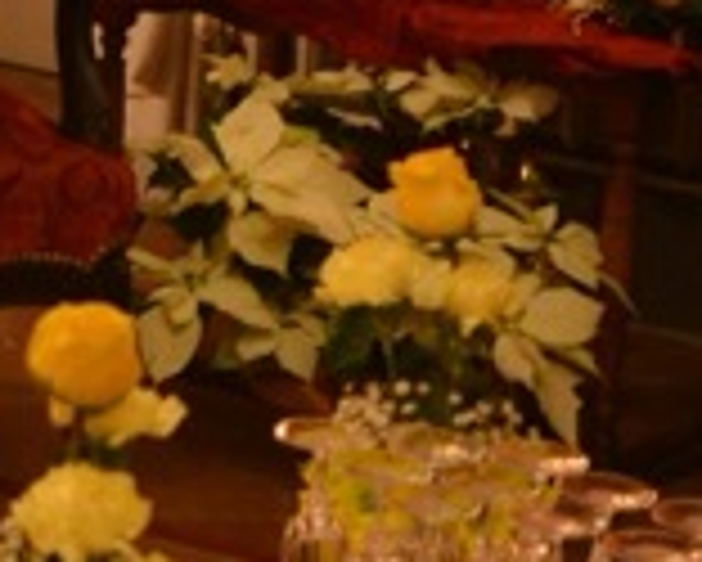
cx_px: -1152
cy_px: -333
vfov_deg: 7.2
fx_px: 4387
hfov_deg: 8.2
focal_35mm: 211
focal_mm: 35
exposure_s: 1/25
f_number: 2.8
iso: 1600
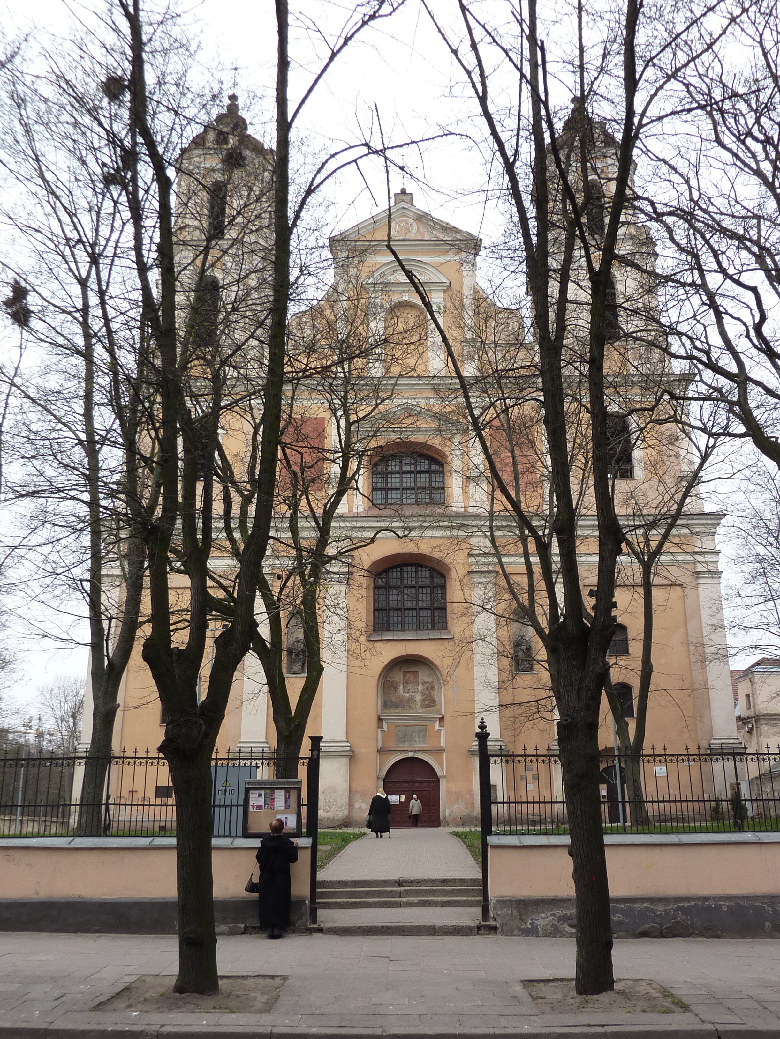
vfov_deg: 63.3
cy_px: 576
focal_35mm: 28
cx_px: 427
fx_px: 841
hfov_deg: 49.7
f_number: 4
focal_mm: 4.1
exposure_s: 1/250
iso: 125
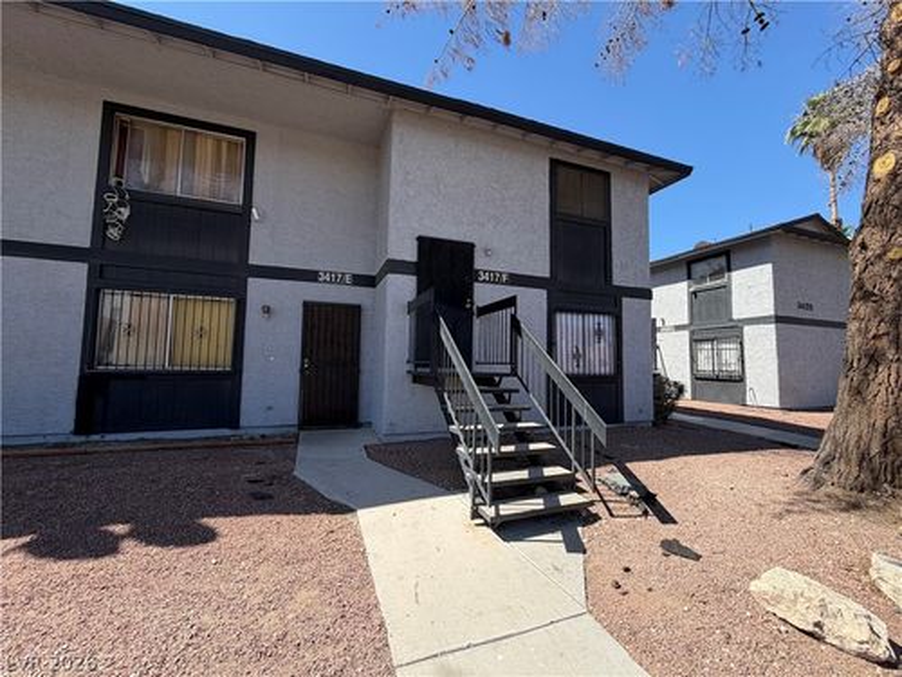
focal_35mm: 14
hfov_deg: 102.1
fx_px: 365
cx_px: 451
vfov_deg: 85.7
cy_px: 338
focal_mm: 2.22
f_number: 2.2
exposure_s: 1/770
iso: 40
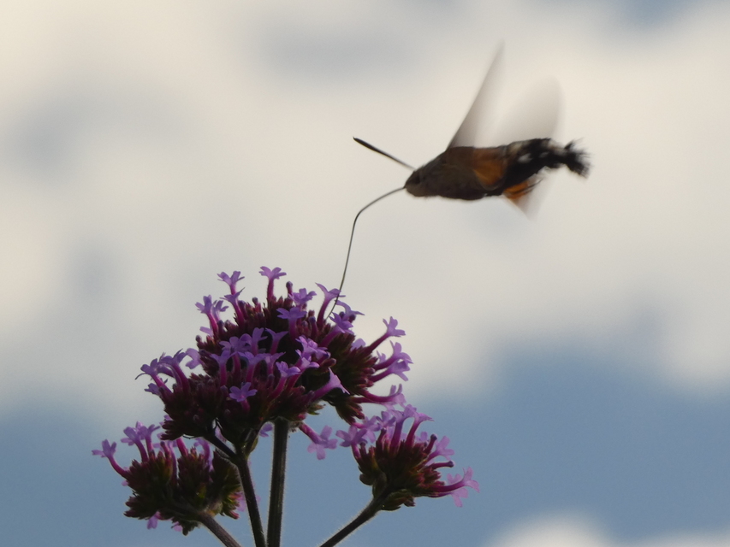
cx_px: 365
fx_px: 5610
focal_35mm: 266
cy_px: 274
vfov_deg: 5.6
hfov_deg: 7.4
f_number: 5.5
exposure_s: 1/200
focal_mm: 47.6
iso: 80
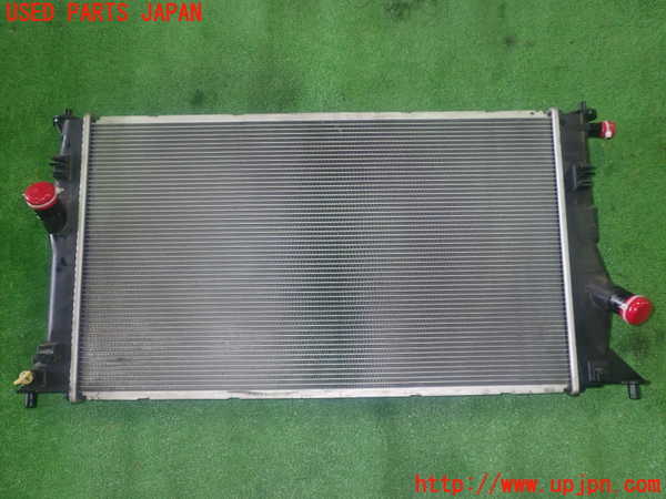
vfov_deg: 44.2
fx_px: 616
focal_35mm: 32
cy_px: 250
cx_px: 333
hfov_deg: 56.8
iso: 400
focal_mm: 5.79
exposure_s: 1/30
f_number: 2.4
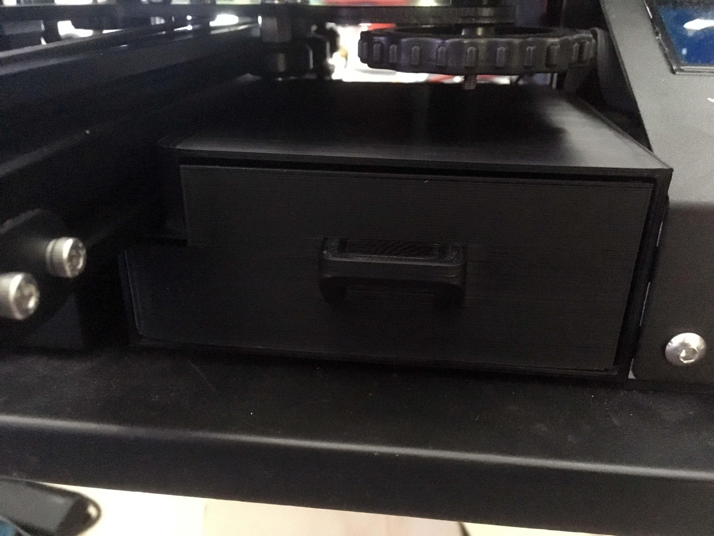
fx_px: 598
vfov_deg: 48.2
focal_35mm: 29
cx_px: 357
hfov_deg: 61.7
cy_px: 268
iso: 2000
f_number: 2.2
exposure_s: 1/17
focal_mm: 4.15
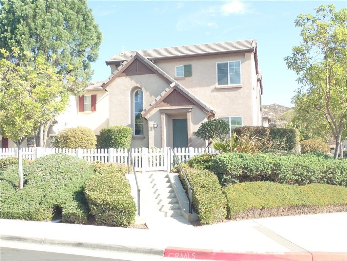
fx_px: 381
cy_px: 130
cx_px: 174
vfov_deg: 37.7
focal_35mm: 38
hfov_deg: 49.0
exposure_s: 1/200
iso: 100
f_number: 3.5
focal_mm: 6.86
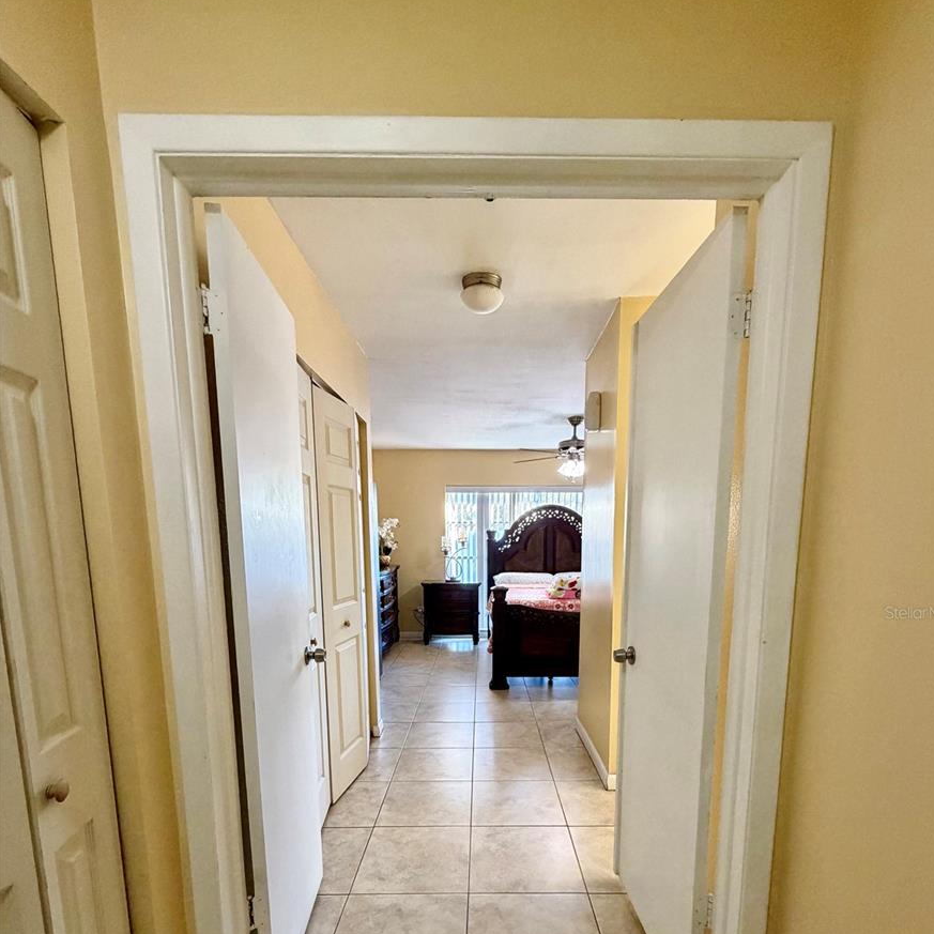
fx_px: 519
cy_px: 612
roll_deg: +0.2
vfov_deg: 81.5
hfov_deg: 84.0
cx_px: 479
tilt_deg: -7.5
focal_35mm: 17
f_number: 2.2
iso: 320
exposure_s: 1/60
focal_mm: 2.22
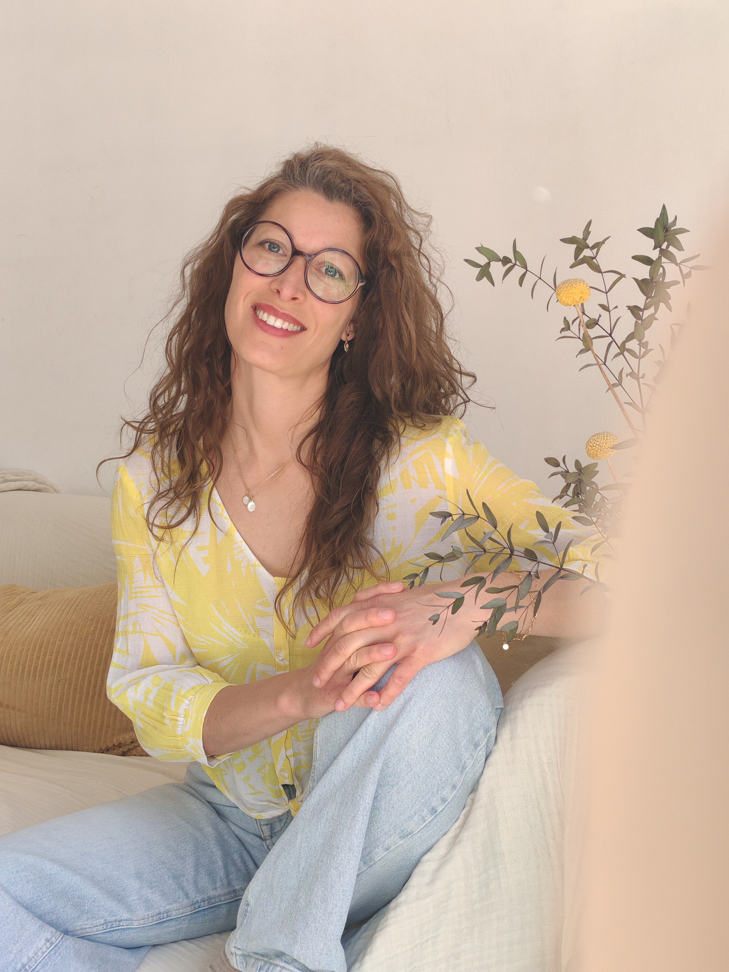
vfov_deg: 35.5
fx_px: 1516
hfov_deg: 27.0
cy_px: 486
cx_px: 364
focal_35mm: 54
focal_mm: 5.52
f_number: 1.95
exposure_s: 1/100
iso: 100
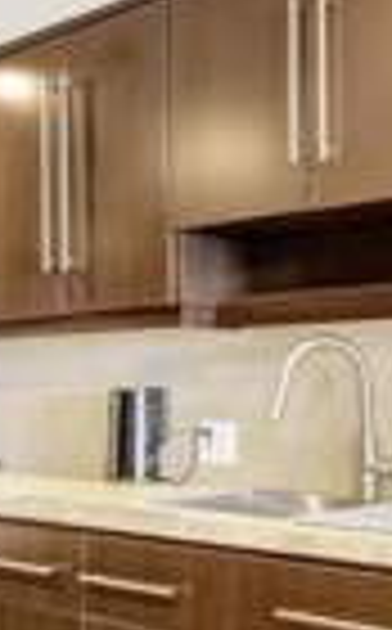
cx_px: 0
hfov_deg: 21.6
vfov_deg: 35.0
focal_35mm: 58
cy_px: 416
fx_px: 991
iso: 640
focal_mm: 16.5
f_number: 14
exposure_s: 1/1.67
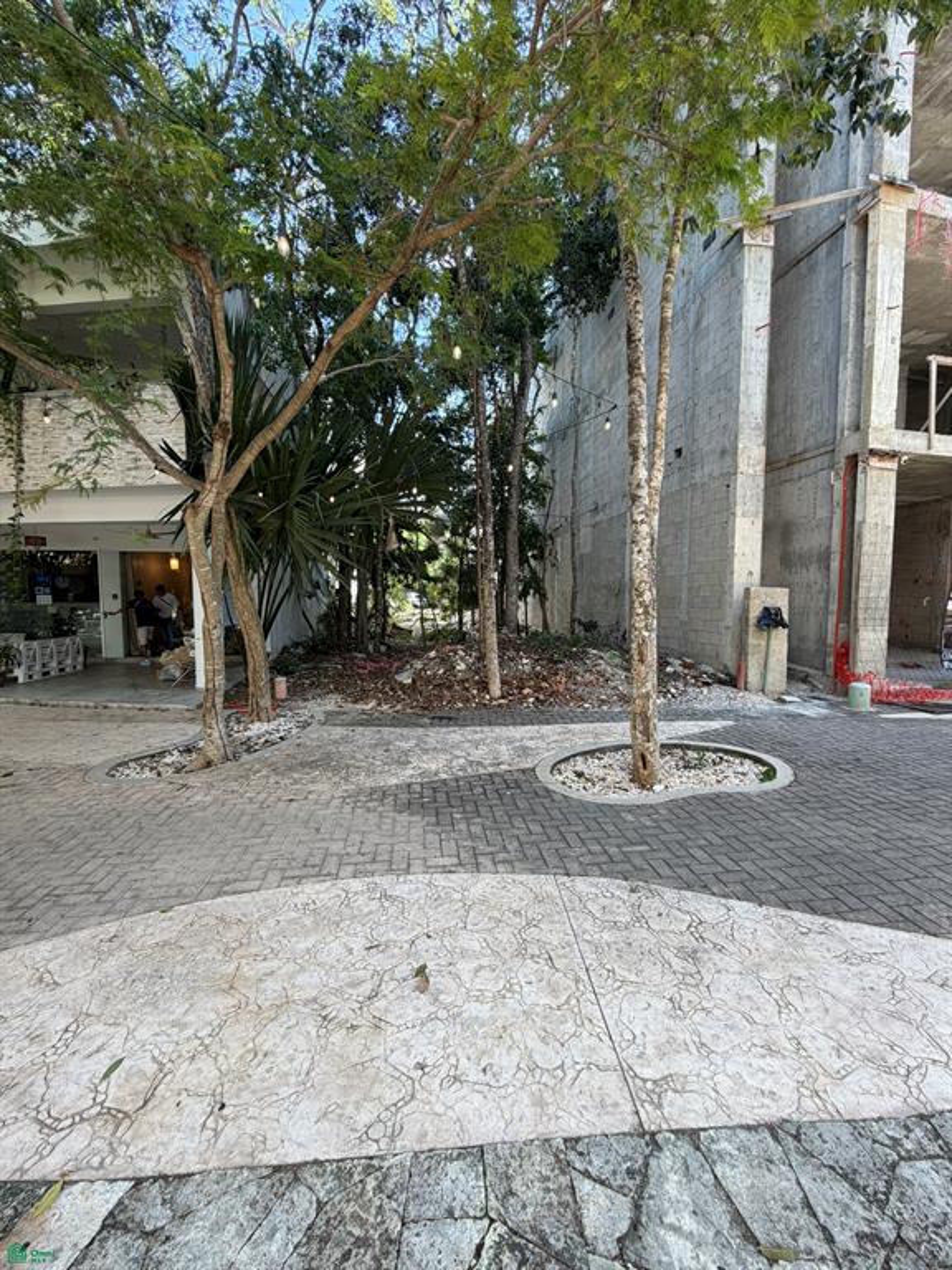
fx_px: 513
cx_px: 476
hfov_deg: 85.7
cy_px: 635
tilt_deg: -3.5
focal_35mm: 14
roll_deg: +0.2
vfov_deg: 102.1
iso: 40
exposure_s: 1/120
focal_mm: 2.22
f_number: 2.2
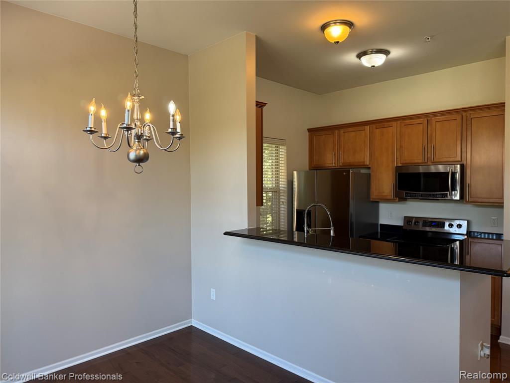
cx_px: 255
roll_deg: -0.1
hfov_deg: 71.6
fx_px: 354
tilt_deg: -1.4
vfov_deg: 56.8
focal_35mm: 24
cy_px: 192
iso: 160
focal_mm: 6.76
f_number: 1.78
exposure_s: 1/180
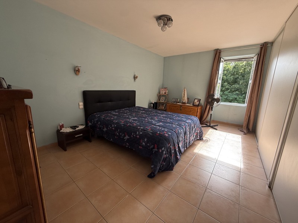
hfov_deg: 102.1
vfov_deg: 85.7
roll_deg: -1.4
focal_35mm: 14
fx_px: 121
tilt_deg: -10.3
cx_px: 149
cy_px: 112
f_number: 2.2
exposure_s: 1/169
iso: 50
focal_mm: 2.22
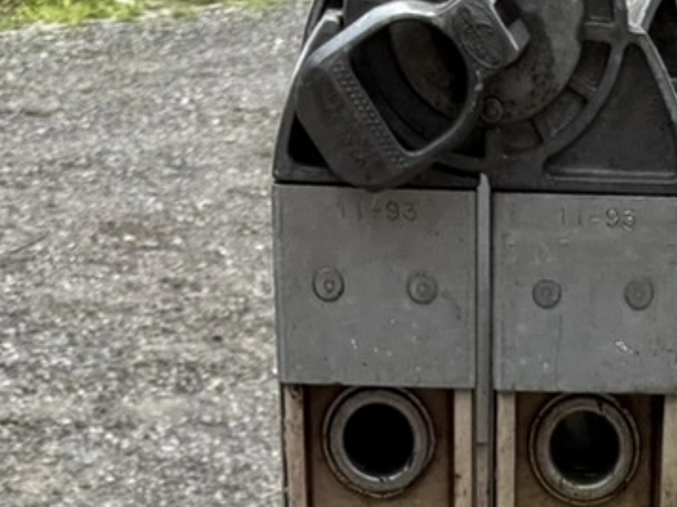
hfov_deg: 14.4
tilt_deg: -29.2
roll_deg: -0.3
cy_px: 1375
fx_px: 2640
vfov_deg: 9.3
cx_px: 694
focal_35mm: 135
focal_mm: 6.76
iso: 80
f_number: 1.78
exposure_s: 1/2232
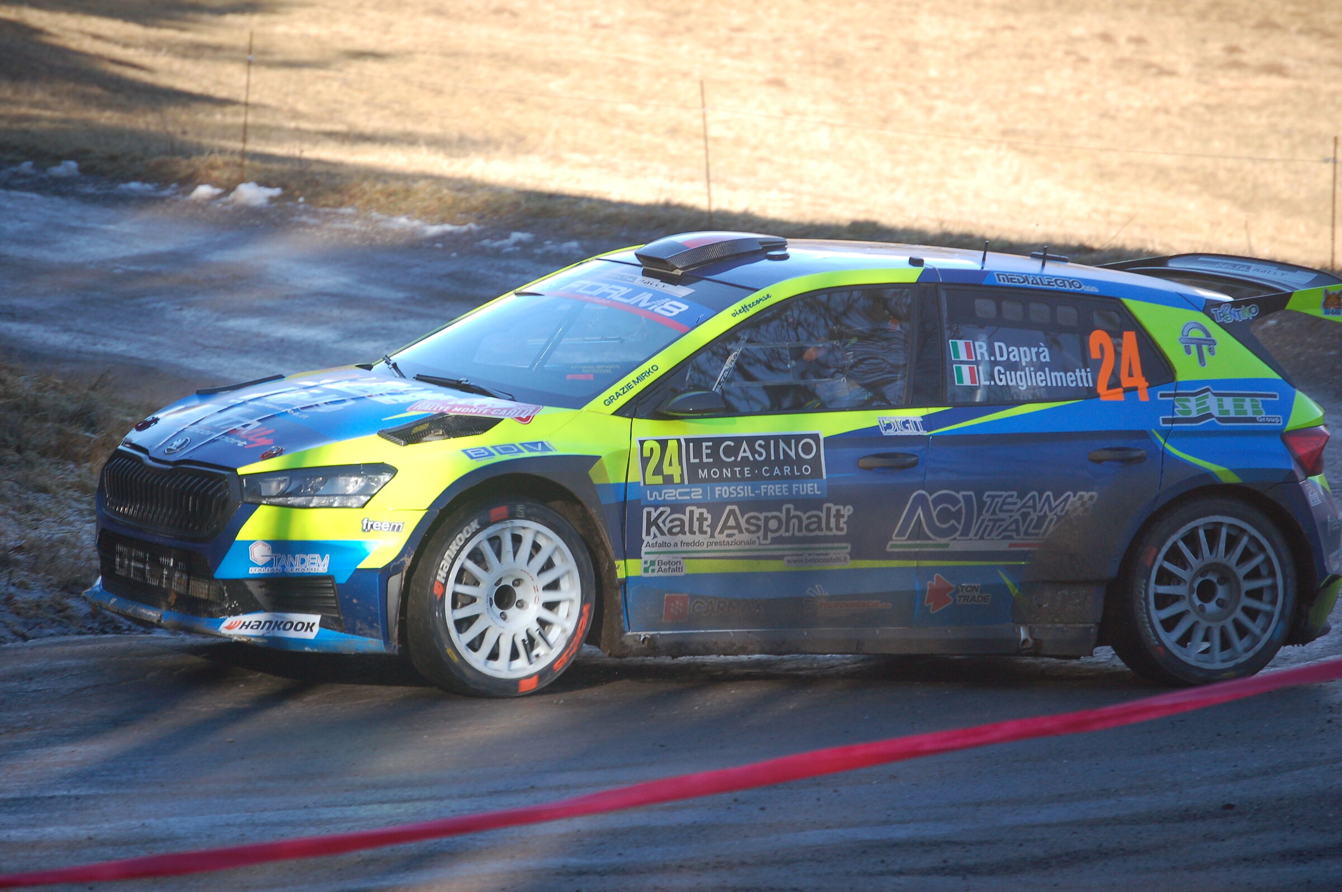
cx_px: 671
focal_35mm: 218
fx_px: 8101
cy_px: 446
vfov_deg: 6.3
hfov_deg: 9.5
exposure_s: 1/500
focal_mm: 145
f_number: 5.3
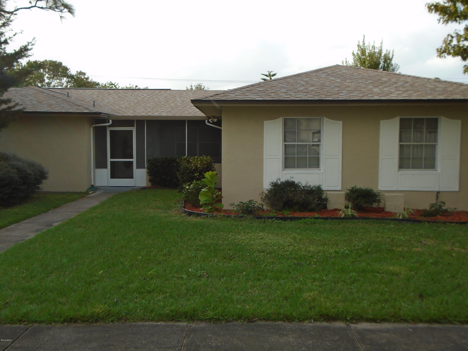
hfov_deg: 44.8
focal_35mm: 42
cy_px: 176
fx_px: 568
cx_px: 234
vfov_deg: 34.3
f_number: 4.1
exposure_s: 1/400
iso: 100
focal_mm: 7.4
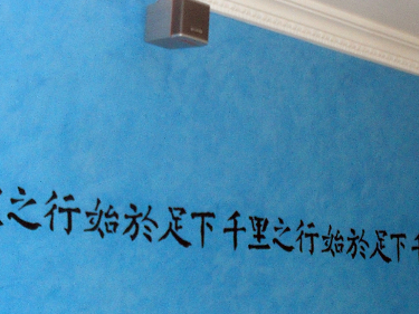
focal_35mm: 84
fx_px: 1016
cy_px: 159
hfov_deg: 23.3
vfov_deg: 17.6
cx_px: 165
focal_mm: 6.3
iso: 200
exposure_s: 1/45
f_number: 3.2
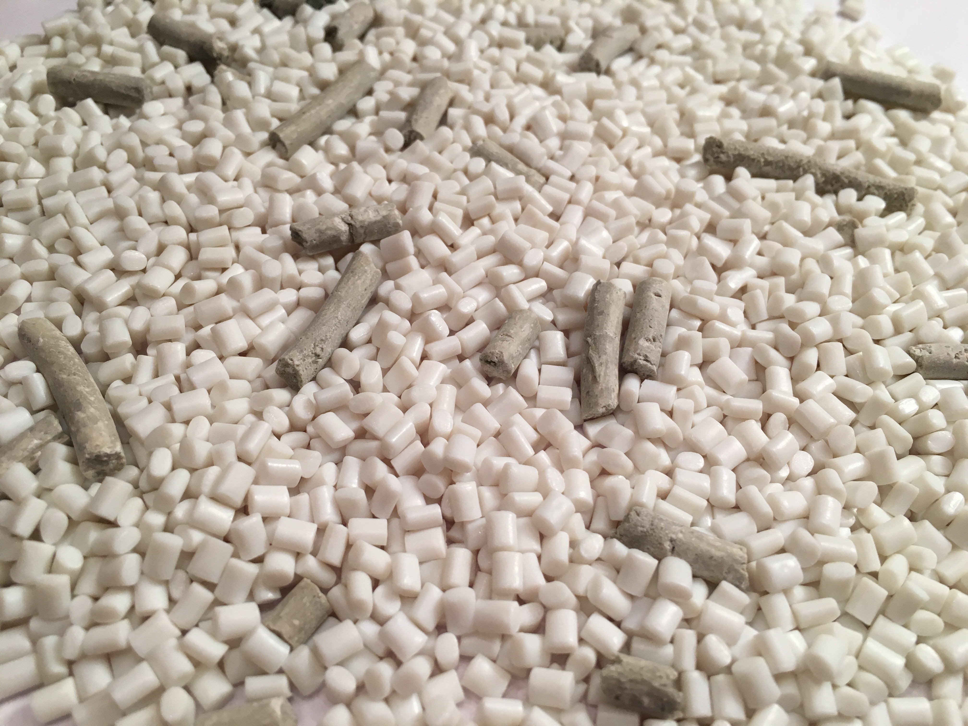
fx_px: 811
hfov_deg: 61.7
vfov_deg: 48.2
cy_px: 363
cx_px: 484
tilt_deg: -53.3
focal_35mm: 29
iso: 32
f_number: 2.2
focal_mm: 4.15
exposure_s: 1/33
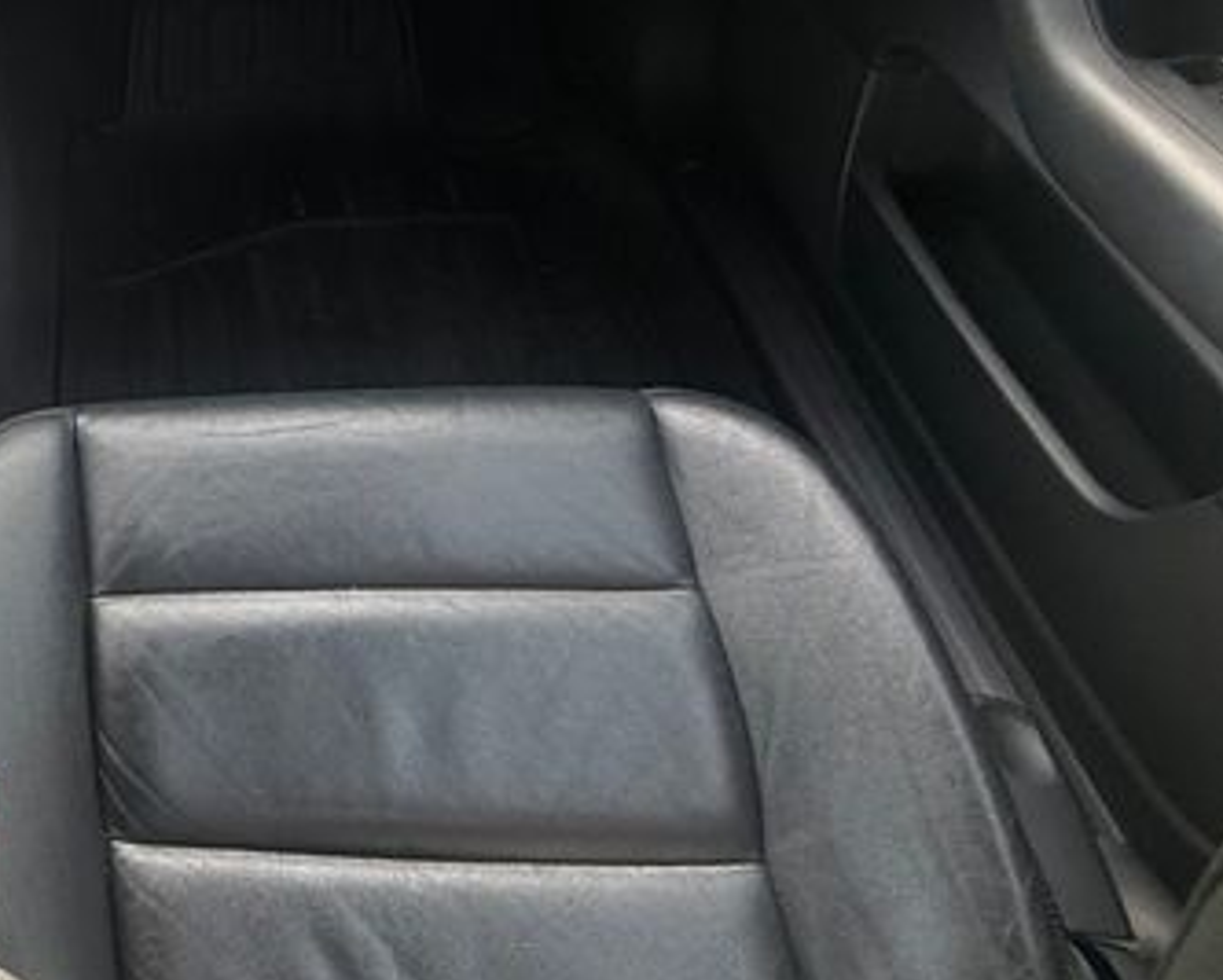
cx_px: -518
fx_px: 1522
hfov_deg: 30.0
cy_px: 407
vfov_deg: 35.6
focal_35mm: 42
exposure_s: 1/99
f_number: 2.2
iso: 64
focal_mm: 2.22
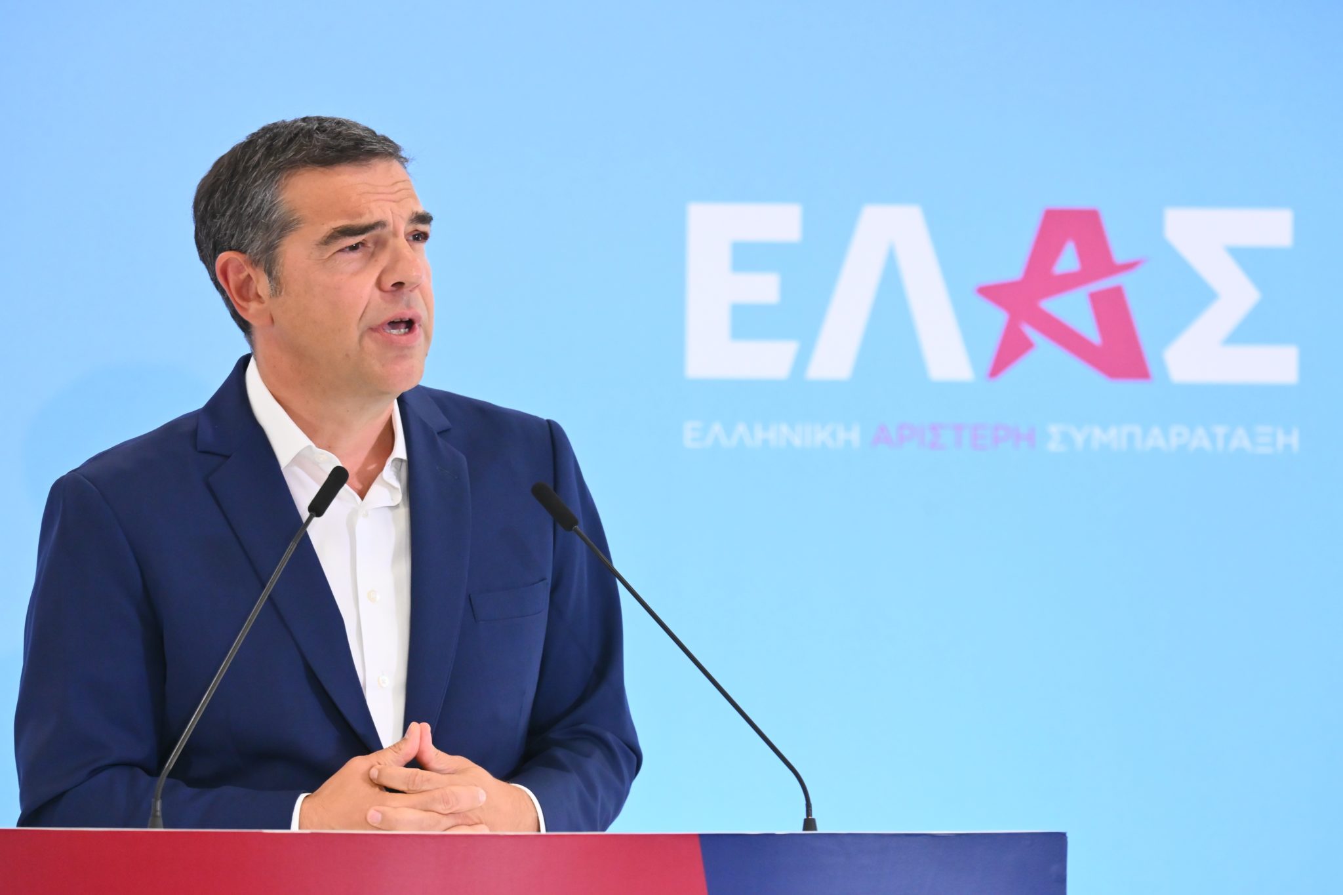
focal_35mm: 310
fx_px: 11563
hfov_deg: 6.6
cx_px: 672
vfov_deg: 4.4
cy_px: 448
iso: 3600
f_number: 6
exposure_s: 1/160
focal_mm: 310
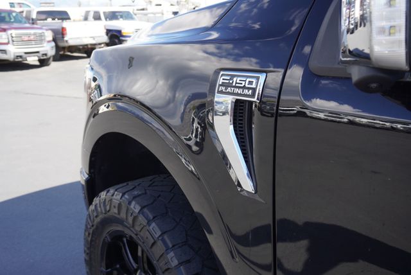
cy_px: 138
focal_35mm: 34
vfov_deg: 38.4
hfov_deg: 55.1
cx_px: 206
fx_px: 394
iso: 100
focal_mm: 23
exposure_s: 1/125
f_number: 5.6
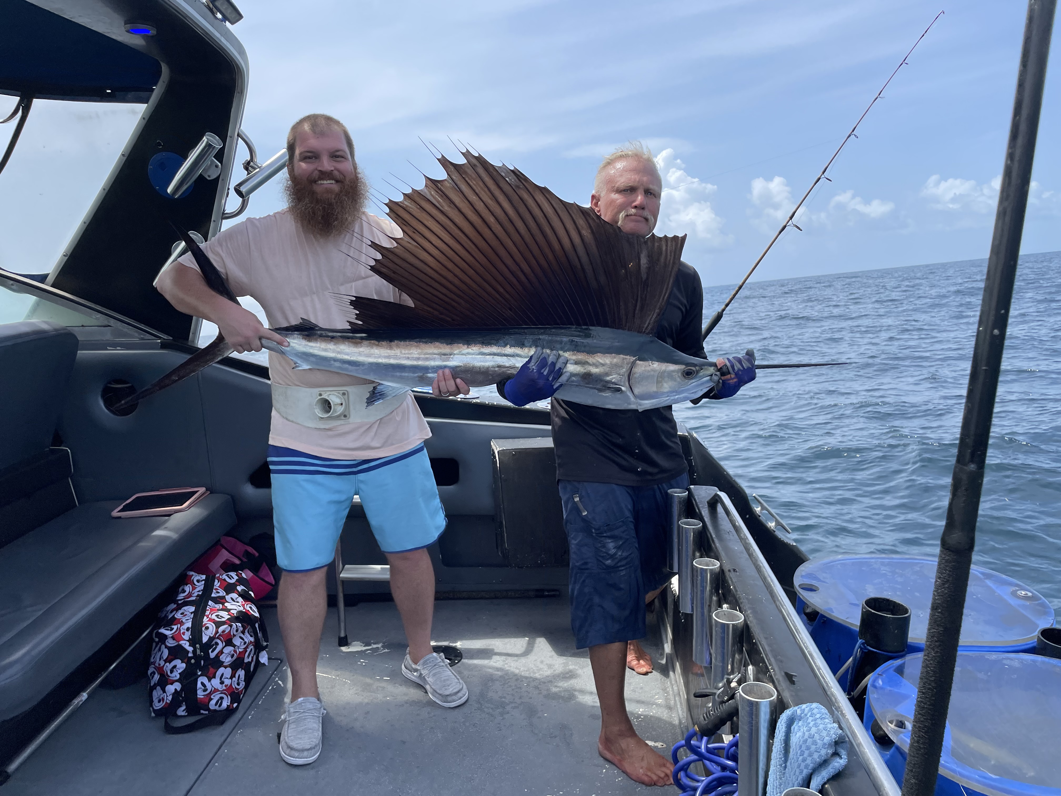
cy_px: 398
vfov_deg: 53.1
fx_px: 797
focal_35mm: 26
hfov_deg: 67.3
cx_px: 530
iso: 32
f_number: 1.6
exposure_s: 1/1916
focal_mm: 4.2
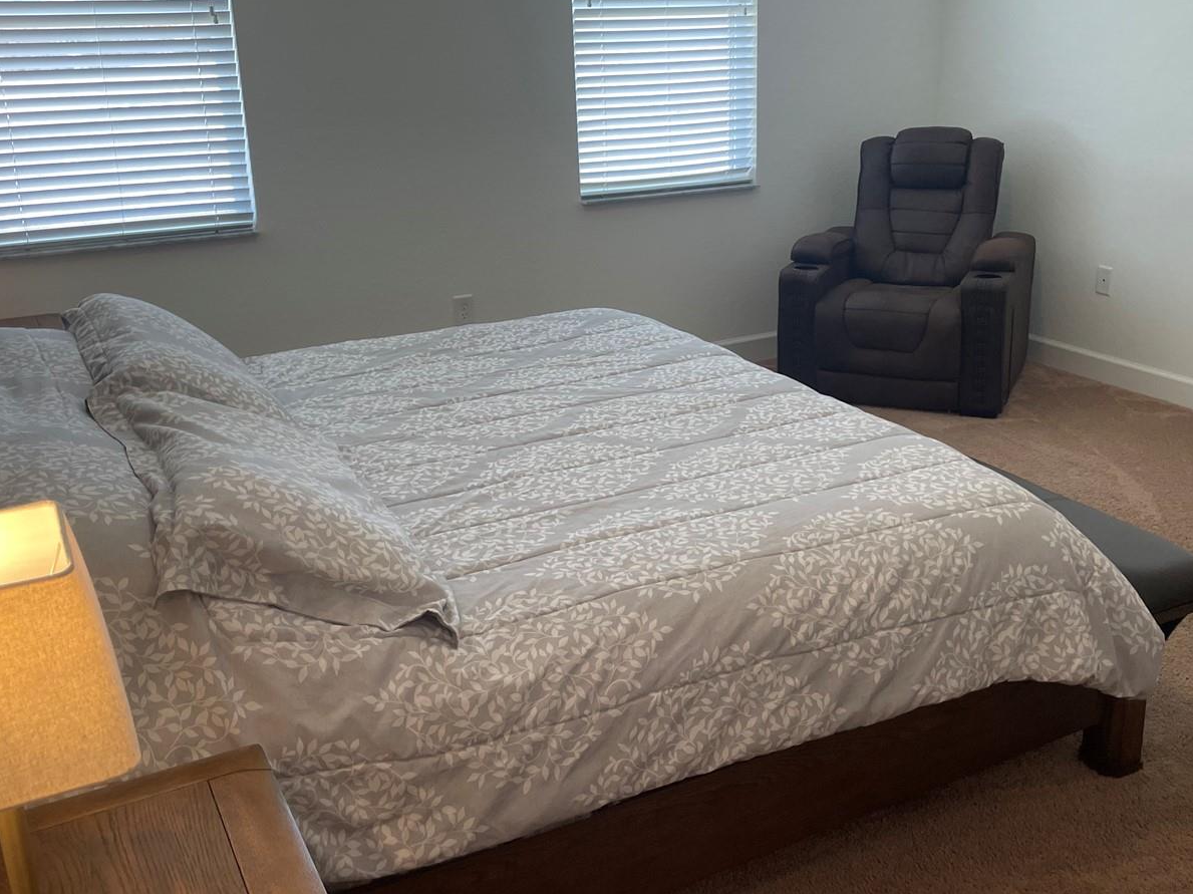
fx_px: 1206
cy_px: 389
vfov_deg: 40.6
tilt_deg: -16.0
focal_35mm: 35
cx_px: 624
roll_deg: +2.2
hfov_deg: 52.6
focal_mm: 4.2
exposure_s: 1/120
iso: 80
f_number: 1.6
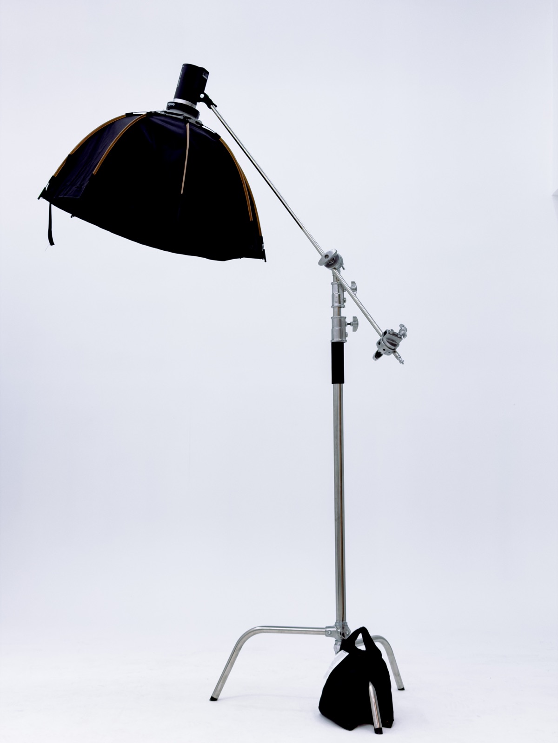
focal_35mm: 48
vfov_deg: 39.7
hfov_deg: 30.3
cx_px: 279
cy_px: 372
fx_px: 1032
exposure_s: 1/140
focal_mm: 6.76
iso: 50
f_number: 1.8
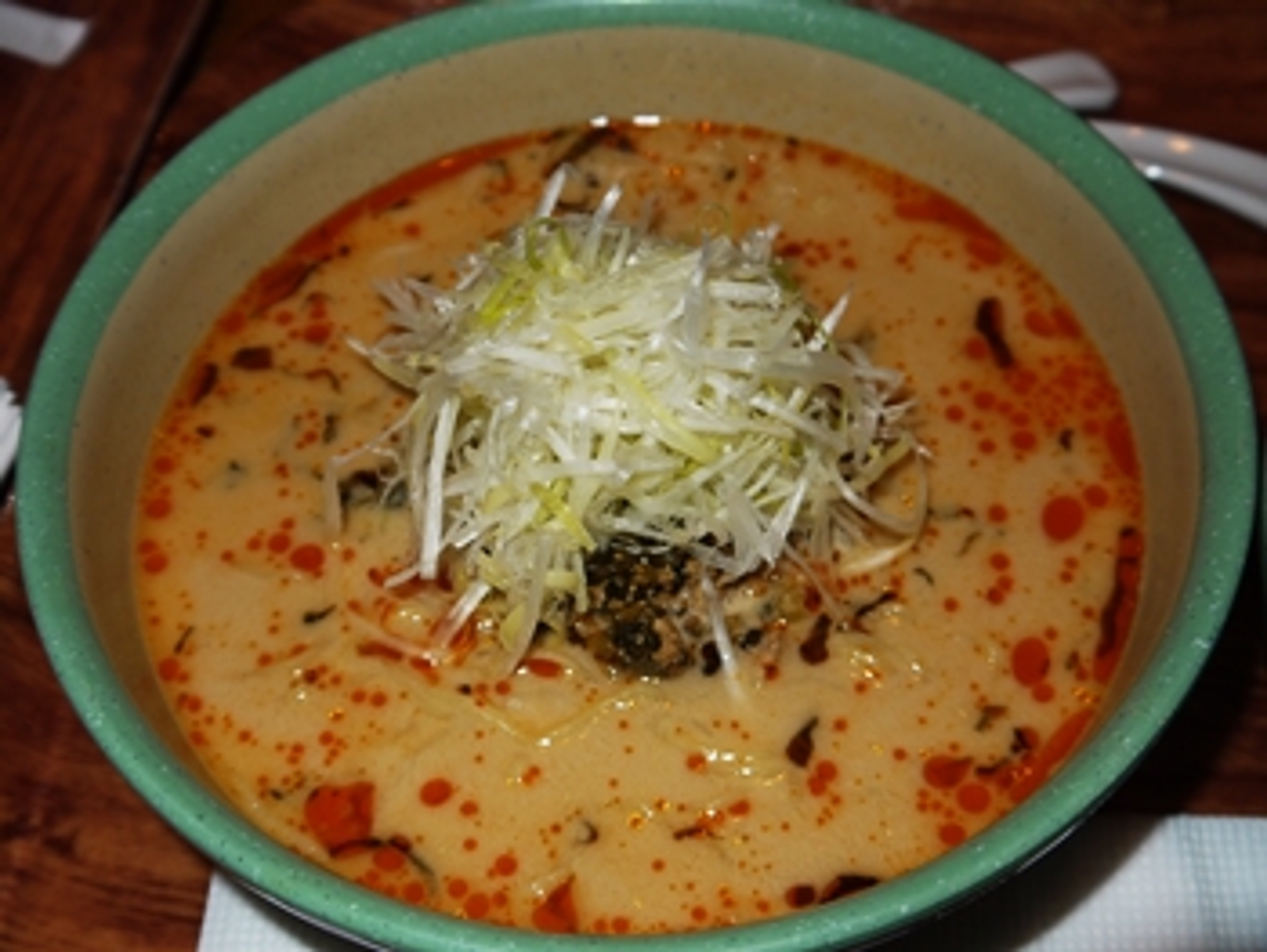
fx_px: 1428
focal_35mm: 39
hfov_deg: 47.8
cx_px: 634
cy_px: 476
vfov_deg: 36.9
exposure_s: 1/60
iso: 100
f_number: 3.5
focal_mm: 14
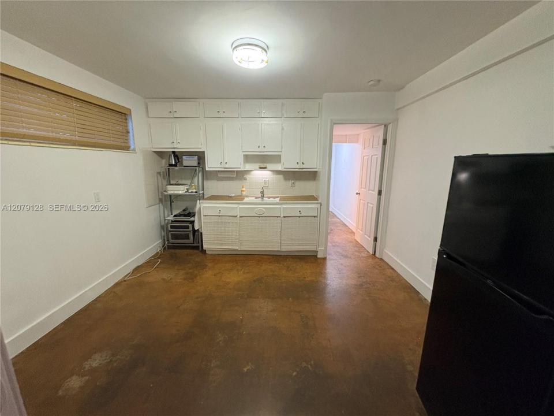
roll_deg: +0.4
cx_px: 277
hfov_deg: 102.1
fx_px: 224
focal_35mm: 14
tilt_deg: -7.4
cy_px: 208
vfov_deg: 85.7
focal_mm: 2.22
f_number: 2.2
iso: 320
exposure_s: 1/60
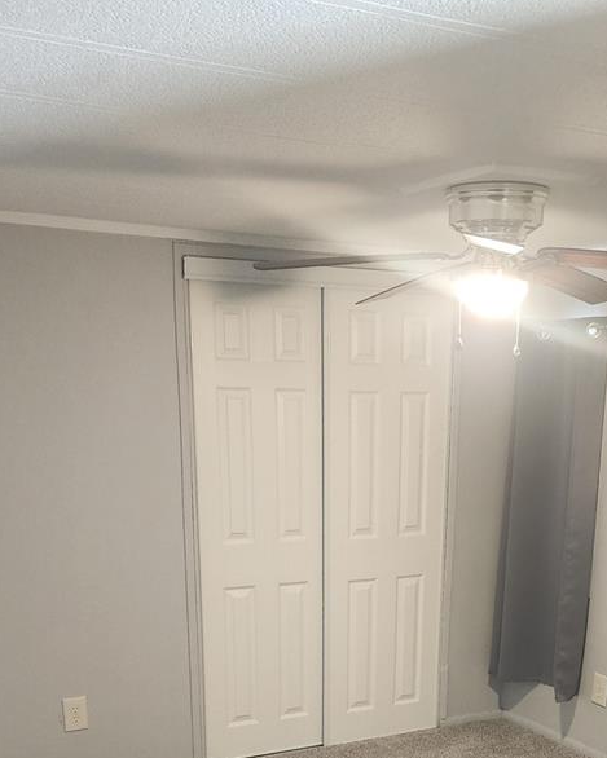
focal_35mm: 46
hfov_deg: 32.6
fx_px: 1033
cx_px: 370
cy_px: 705
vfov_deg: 37.3
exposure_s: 1/60
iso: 640
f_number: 1.8
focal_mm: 6.4
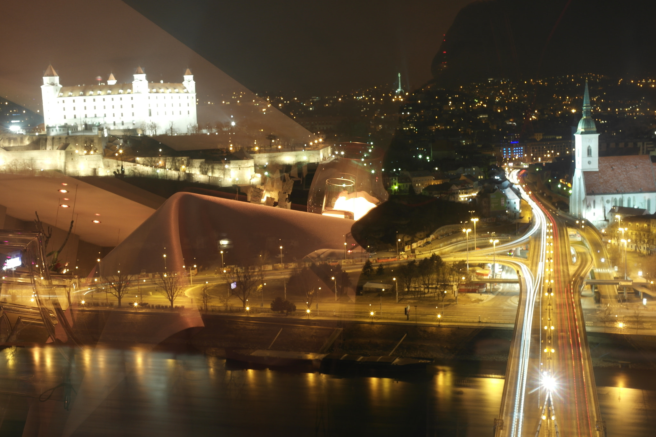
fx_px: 838
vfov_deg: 29.2
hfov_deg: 42.7
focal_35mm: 46
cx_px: 328
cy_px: 218
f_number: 11
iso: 100
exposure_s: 30
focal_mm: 30
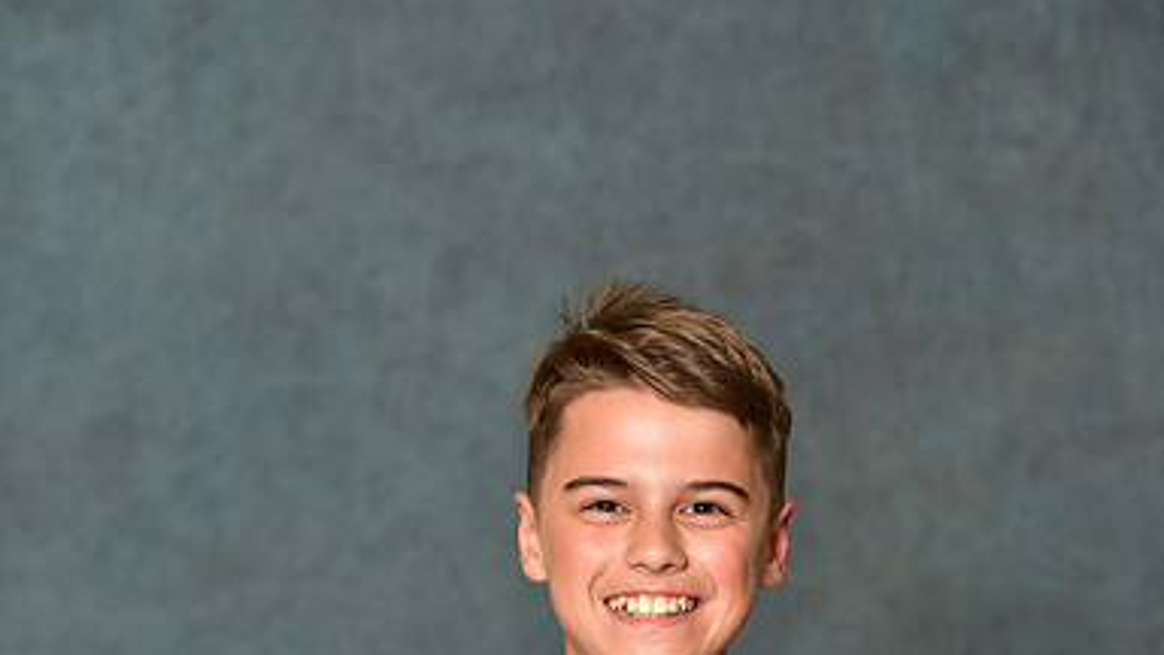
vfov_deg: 6.3
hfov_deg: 11.3
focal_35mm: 190
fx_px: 5864
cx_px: 584
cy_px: 873
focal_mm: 120
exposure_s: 1/200
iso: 320
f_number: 4.5
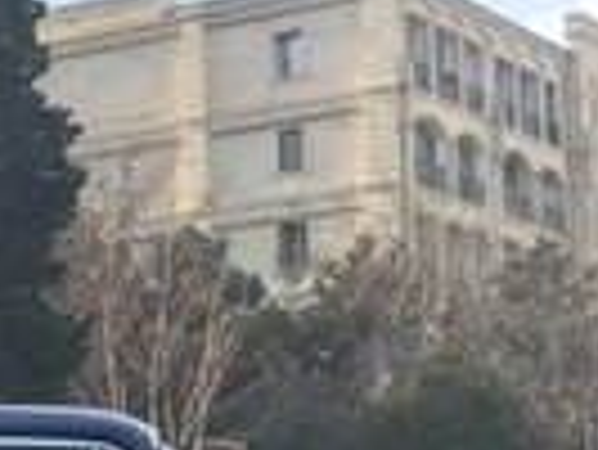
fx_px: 2490
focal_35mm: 144
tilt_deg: -1.2
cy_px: 709
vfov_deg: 9.9
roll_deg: +1.7
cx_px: -139
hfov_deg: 13.3
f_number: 2.2
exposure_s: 1/599
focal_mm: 4.15
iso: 32
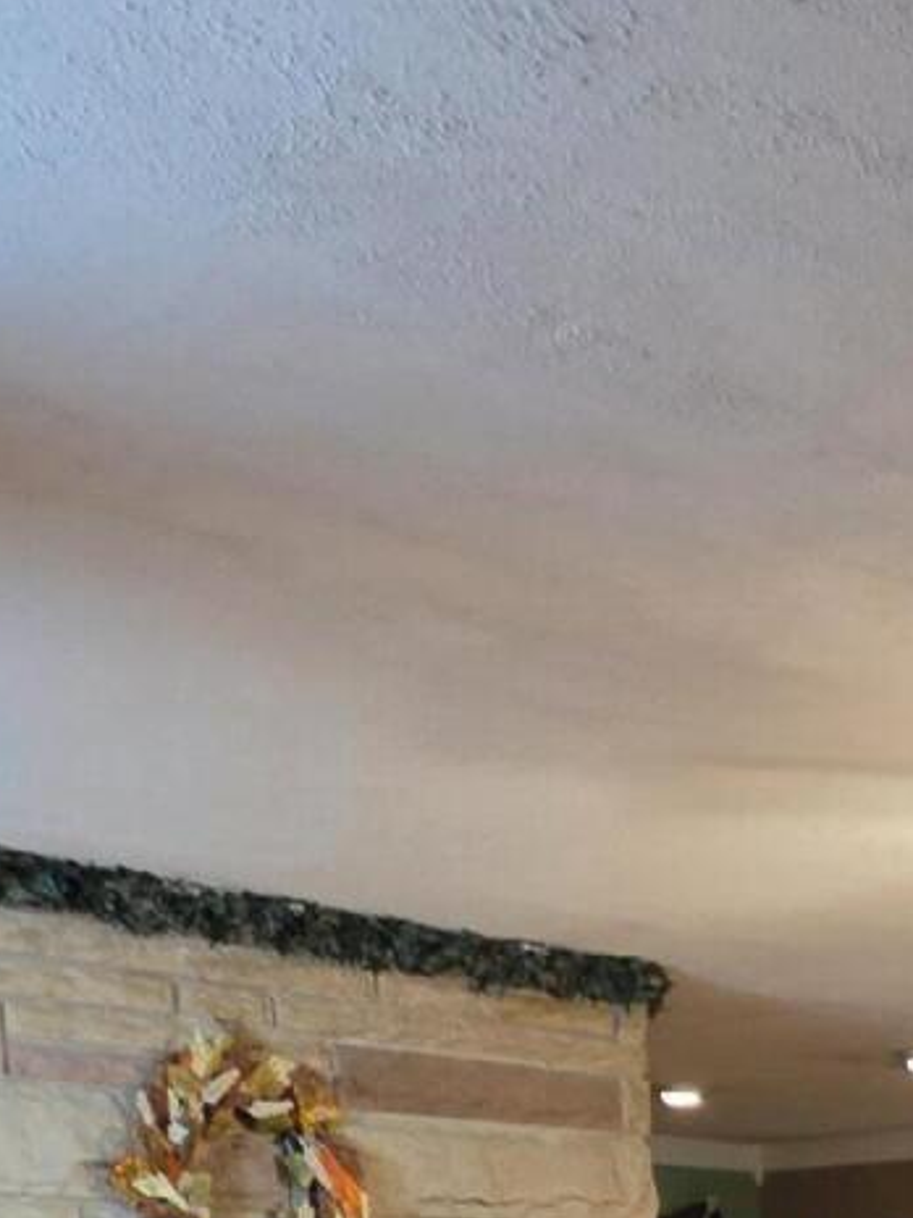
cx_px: 1086
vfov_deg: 25.8
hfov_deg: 23.9
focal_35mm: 56
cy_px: 1816
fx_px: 1969
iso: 400
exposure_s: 1/60
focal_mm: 2.2
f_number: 1.9
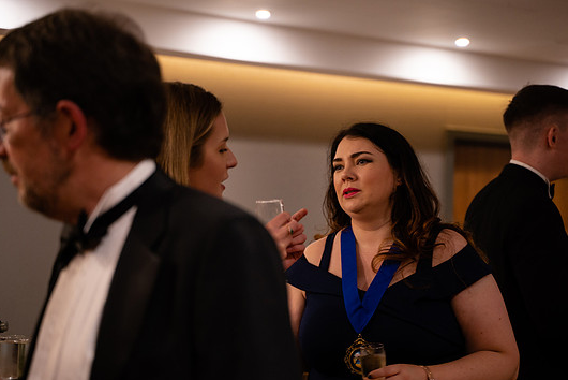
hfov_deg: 24.7
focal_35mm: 82
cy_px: 198
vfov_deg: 16.7
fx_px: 1294
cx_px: 296
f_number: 2.8
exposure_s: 1/60
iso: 1250
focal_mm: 75
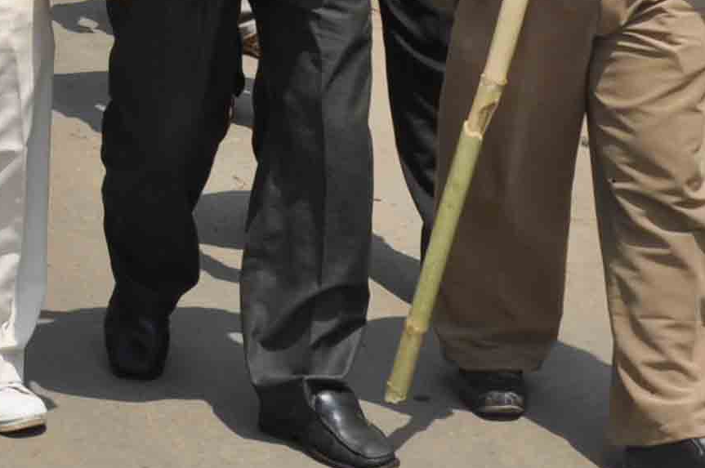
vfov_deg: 8.9
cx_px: -168
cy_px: -306
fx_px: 2914
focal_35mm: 149
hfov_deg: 13.4
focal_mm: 20
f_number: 10
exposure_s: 1/400
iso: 200
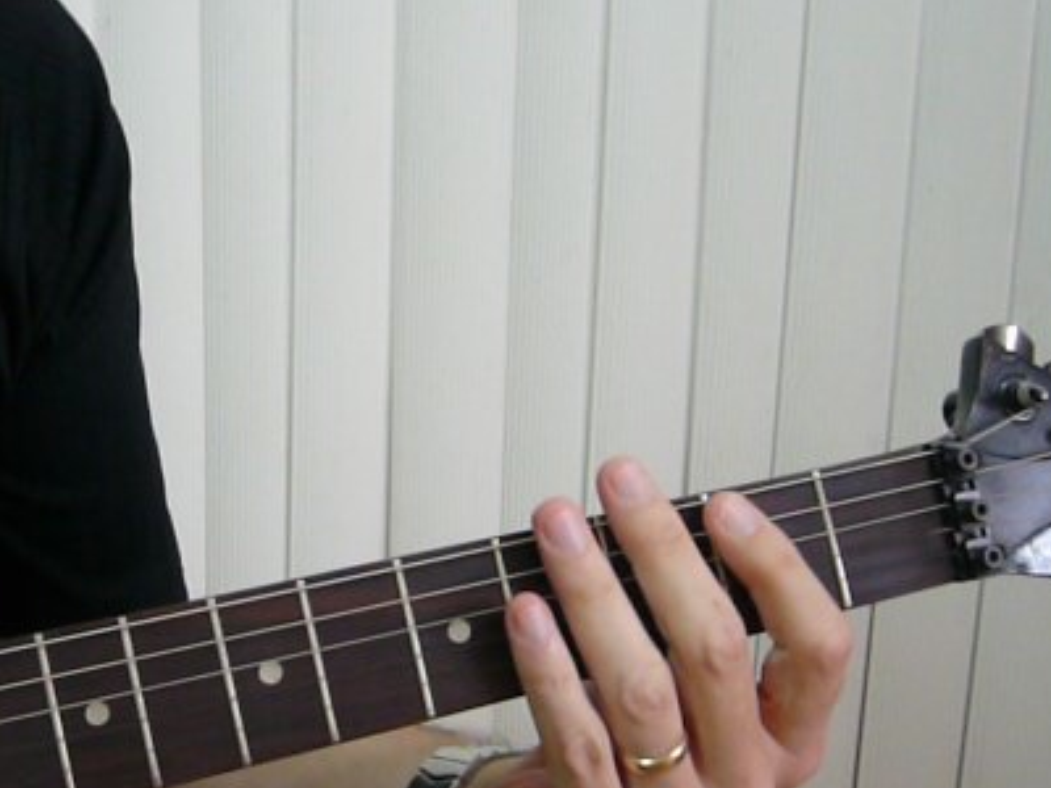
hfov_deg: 33.8
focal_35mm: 56
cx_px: 292
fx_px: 1700
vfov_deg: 26.1
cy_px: 410
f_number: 2.8
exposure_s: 1/30
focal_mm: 5.8
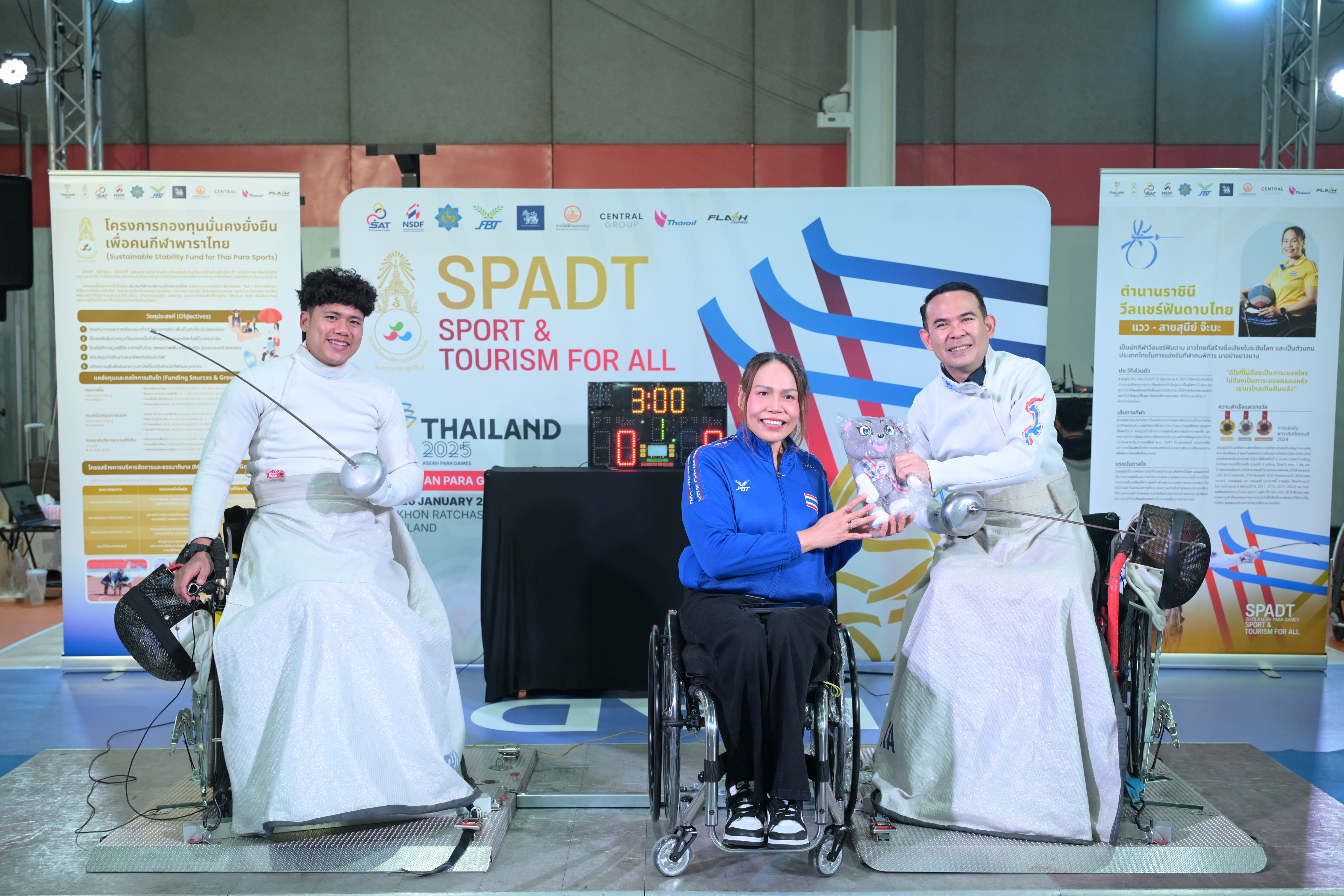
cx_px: 672
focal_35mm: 42
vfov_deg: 31.9
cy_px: 448
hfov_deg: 46.4
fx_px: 1568
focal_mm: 42
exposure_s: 1/160
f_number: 4
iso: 1000
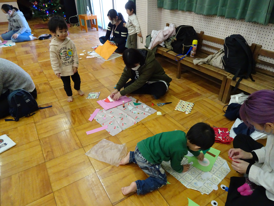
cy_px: 103
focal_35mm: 24
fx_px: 190
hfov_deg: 71.6
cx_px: 137
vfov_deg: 56.8
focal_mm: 4.1
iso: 1000
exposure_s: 1/80
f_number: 3.5
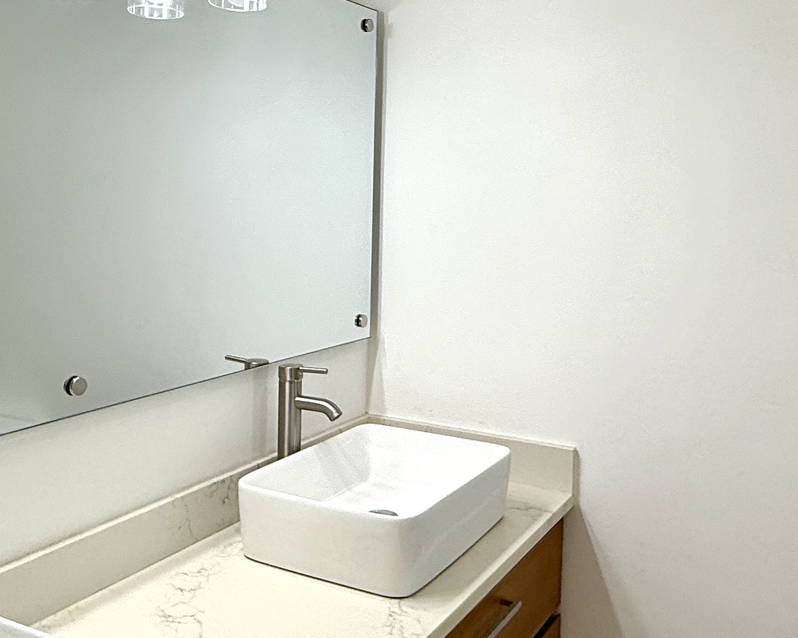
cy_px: 224
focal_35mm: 38
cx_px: 417
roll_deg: -1.2
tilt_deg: -0.8
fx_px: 897
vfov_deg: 38.8
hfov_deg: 47.9
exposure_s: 1/274
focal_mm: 2.22
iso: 64
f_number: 2.2
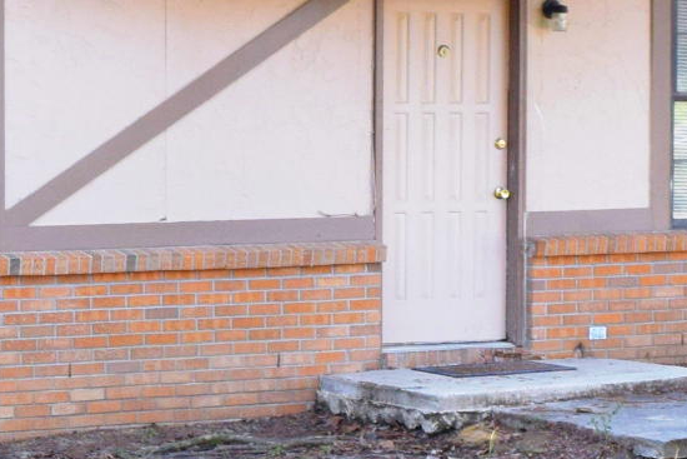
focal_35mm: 172
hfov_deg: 11.9
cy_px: 270
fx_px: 3278
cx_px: 50
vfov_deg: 8.0
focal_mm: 21
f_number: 8
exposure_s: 1/250
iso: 400
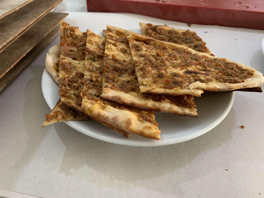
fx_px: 198
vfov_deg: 53.1
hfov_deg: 67.3
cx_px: 132
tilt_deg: -42.2
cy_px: 99
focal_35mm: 26
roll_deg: -2.6
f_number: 1.8
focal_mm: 4.25
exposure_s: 1/60
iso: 400
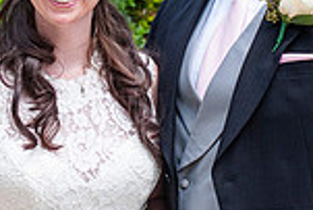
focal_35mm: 192
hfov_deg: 10.7
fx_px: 1671
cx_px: 95
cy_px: 4
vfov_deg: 7.1
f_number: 4
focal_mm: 50
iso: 640
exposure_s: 1/3200
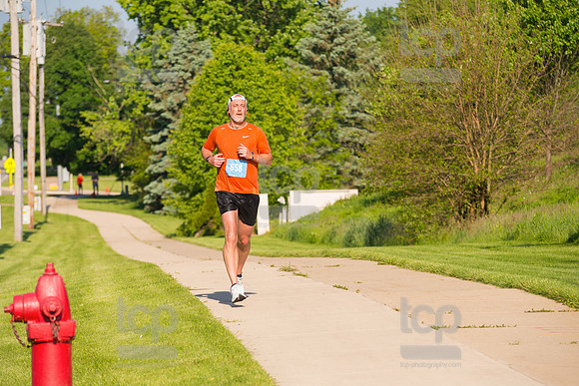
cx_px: 290
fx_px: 2574
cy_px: 193
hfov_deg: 12.8
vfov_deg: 8.6
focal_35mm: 160
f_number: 5.6
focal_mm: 160
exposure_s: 1/2000
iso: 400
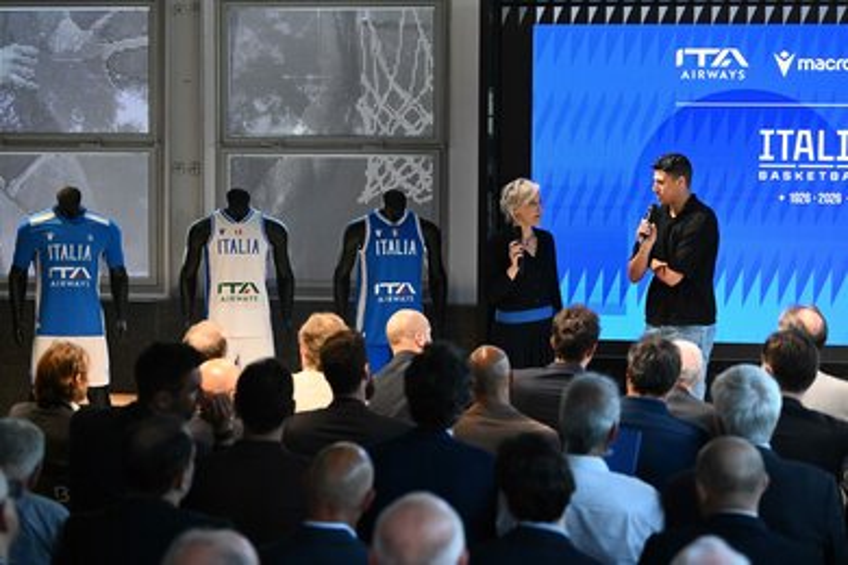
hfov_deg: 27.0
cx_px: 424
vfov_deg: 18.2
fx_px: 1767
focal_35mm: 75
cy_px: 282
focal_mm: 75
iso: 6400
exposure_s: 1/400
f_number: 2.8
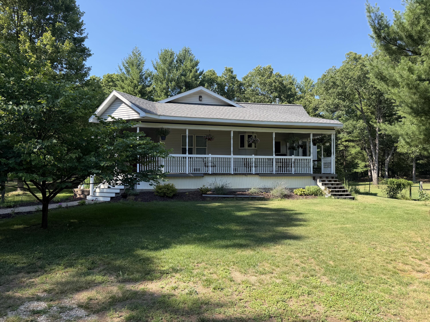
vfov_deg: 56.8
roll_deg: +0.2
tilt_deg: +1.0
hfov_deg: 71.6
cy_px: 161
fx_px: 298
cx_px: 215
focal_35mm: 24
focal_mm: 6.76
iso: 80
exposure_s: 1/1553
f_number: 1.78
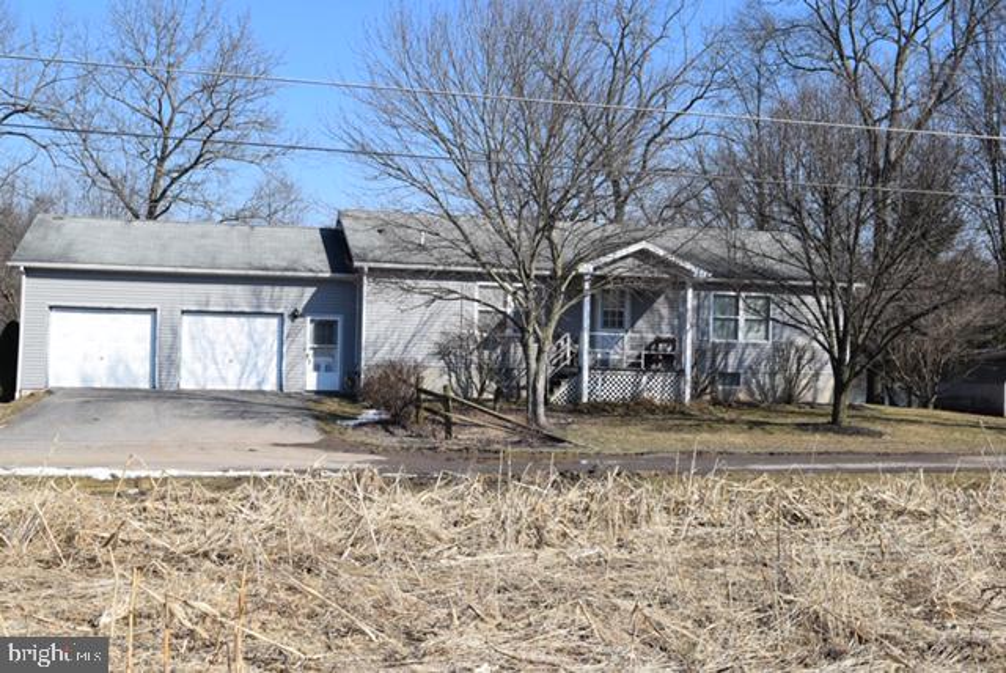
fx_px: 1091
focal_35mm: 39
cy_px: 336
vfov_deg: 34.3
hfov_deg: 49.5
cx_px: 503
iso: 200
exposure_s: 1/400
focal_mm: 26
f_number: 10
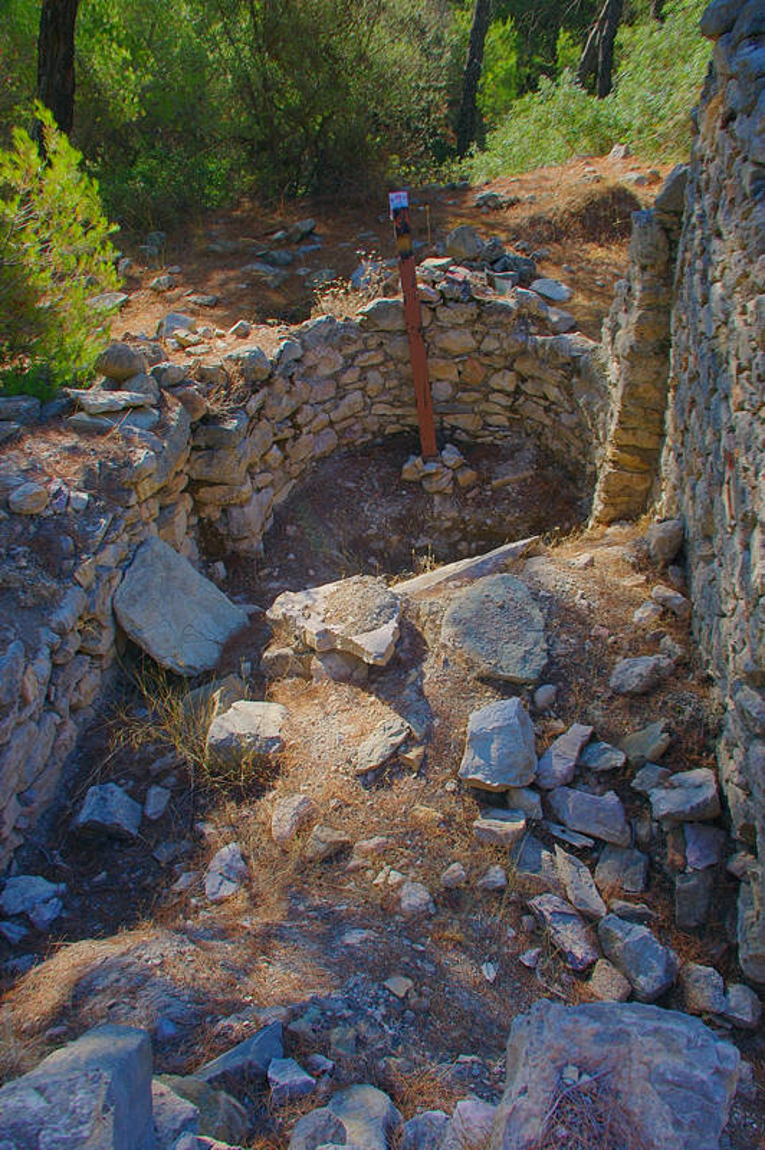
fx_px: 958
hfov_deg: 43.5
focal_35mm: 30
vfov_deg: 62.0
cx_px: 382
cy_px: 575
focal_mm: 20
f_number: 9
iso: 200
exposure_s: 1/400
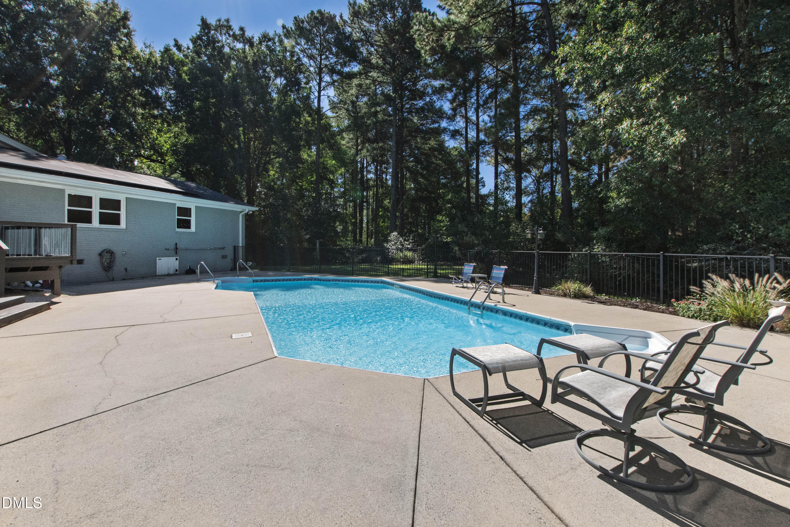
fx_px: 329
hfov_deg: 100.4
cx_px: 395
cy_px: 264
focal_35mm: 15
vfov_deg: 77.3
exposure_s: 1/1600
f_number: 9
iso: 800
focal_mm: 10
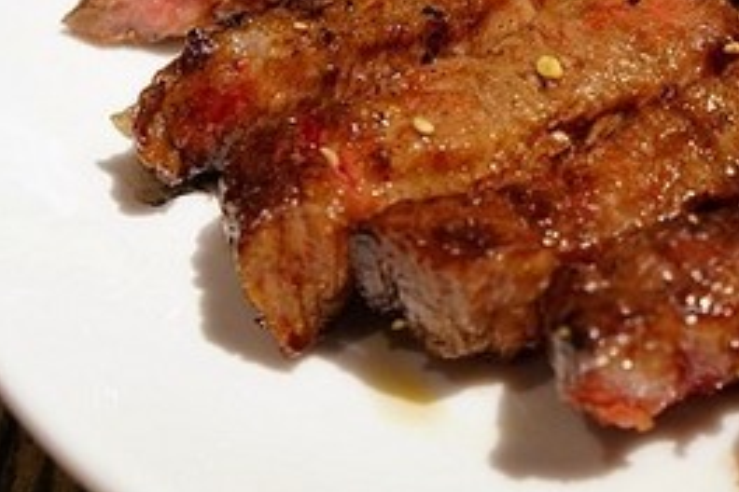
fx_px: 2445
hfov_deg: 16.8
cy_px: 50
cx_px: 739
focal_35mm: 119
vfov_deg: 11.4
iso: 800
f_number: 5.6
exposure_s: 1/40
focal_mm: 35
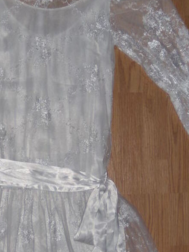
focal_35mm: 82
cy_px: 185
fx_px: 597
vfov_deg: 23.6
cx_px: 49
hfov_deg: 17.9
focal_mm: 6.4
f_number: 3.6
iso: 80
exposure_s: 1/30
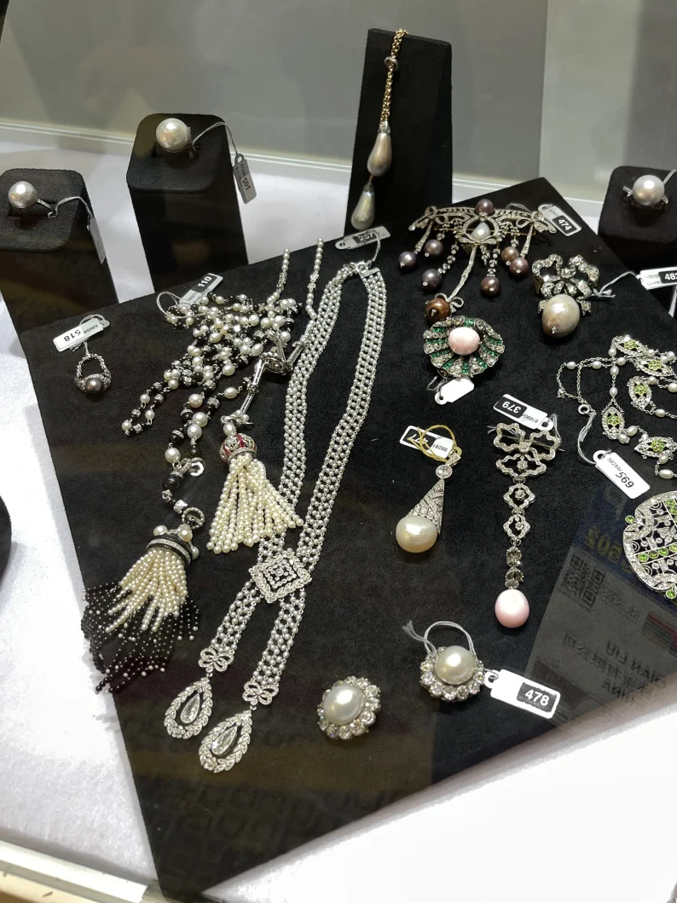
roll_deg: +0.4
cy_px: 489
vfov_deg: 53.9
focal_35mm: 34
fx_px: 887
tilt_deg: -43.3
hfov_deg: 41.3
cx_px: 450
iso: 50
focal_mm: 5.1
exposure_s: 1/100
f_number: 1.6
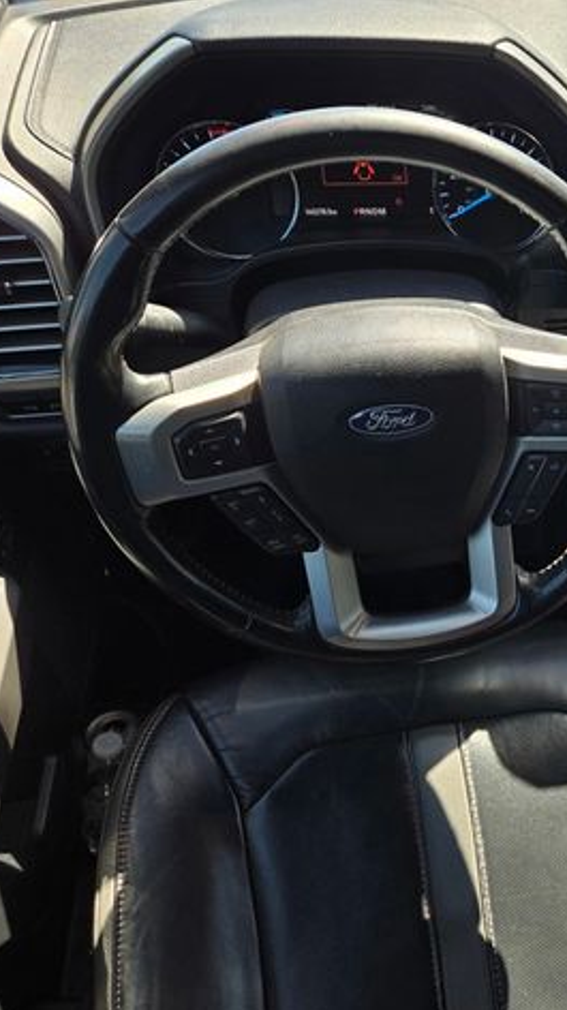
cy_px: 509
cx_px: 618
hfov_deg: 31.0
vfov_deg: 58.0
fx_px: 910
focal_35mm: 34
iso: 32
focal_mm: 5.4
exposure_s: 1/180
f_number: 1.8
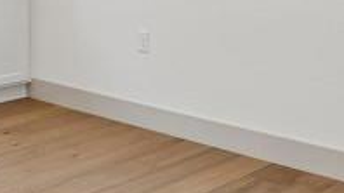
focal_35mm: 76
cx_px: 184
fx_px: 693
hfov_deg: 27.9
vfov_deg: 14.9
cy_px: -83
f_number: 8
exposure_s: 1/60
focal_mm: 14
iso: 640
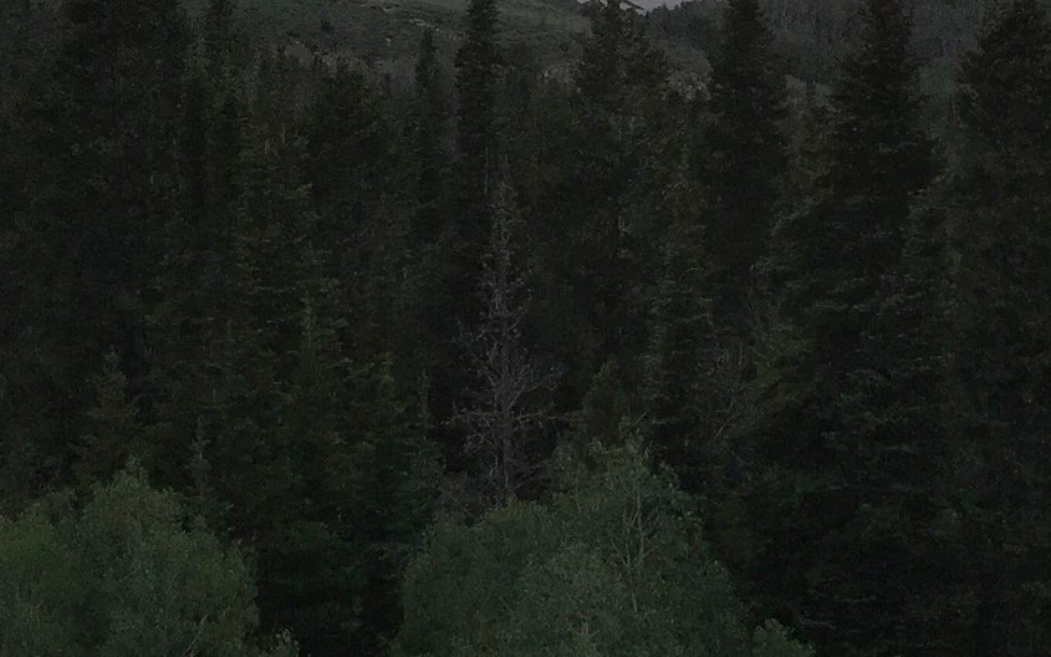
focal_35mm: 91
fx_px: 2606
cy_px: 68
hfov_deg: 22.7
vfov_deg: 14.2
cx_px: 660
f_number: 2.2
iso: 40
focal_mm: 4.15
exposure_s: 1/120
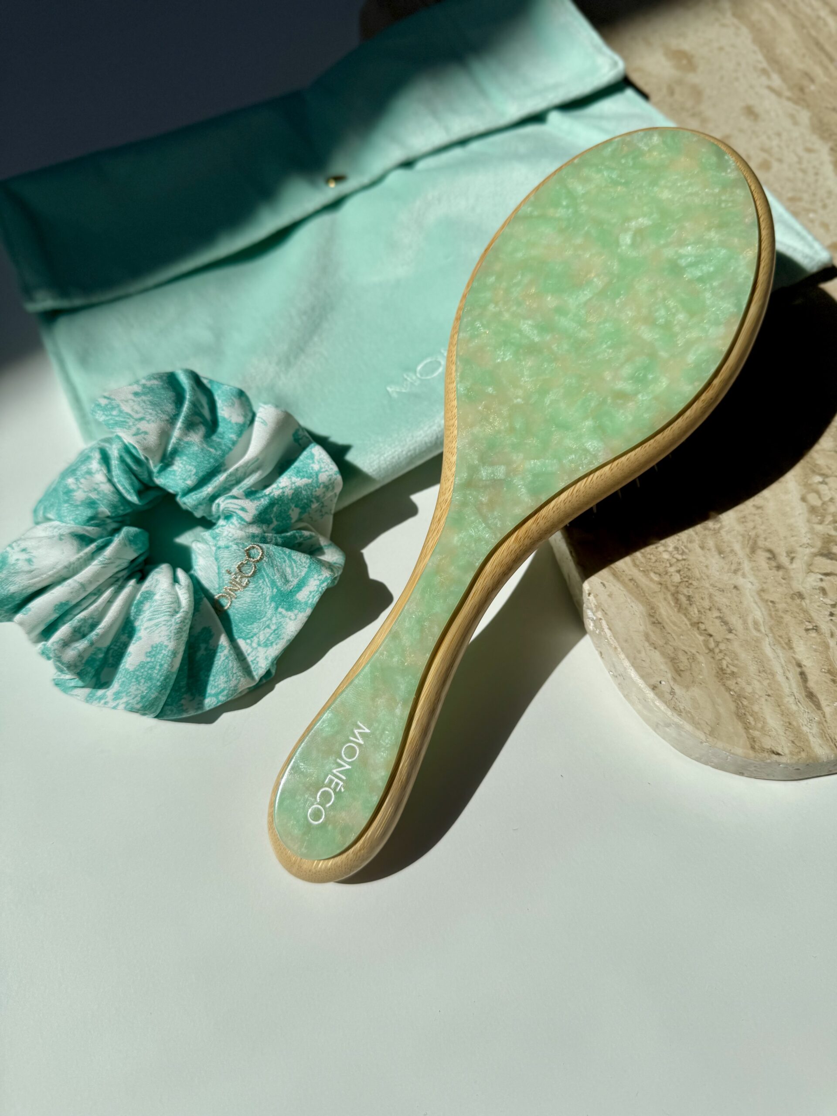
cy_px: 558
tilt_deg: -60.1
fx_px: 774
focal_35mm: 24
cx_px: 418
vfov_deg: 71.6
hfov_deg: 56.8
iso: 80
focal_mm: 6.76
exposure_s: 1/2959
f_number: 1.78
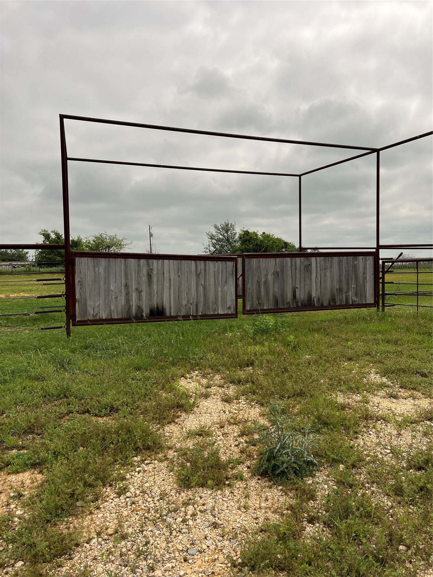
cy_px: 288
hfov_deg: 53.1
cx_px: 216
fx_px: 434
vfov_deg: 67.3
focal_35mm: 26
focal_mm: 5.7
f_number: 1.5
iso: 50
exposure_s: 1/10309
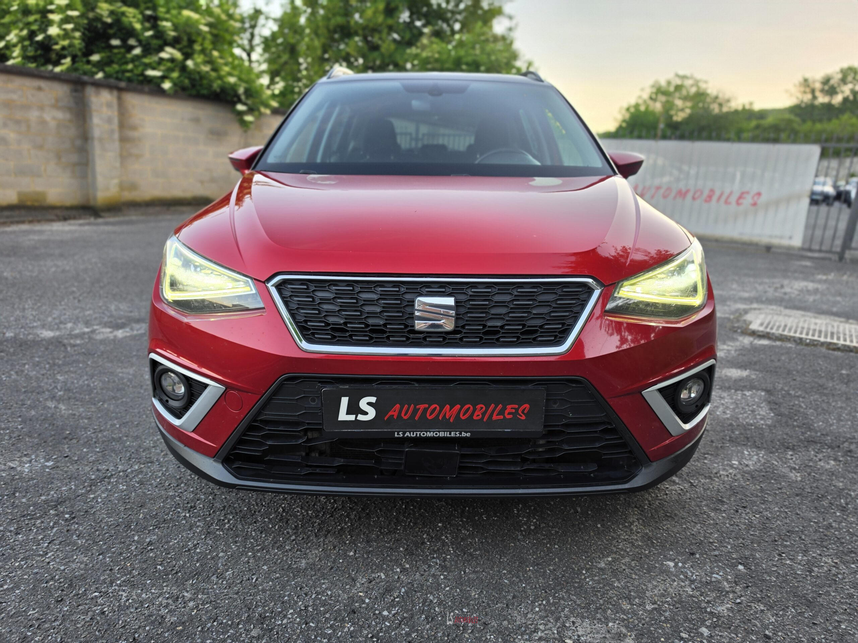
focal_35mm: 23
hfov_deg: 73.9
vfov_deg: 58.9
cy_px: 322
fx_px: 570
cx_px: 429
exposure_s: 1/66
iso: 20
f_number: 1.4
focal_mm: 6.5
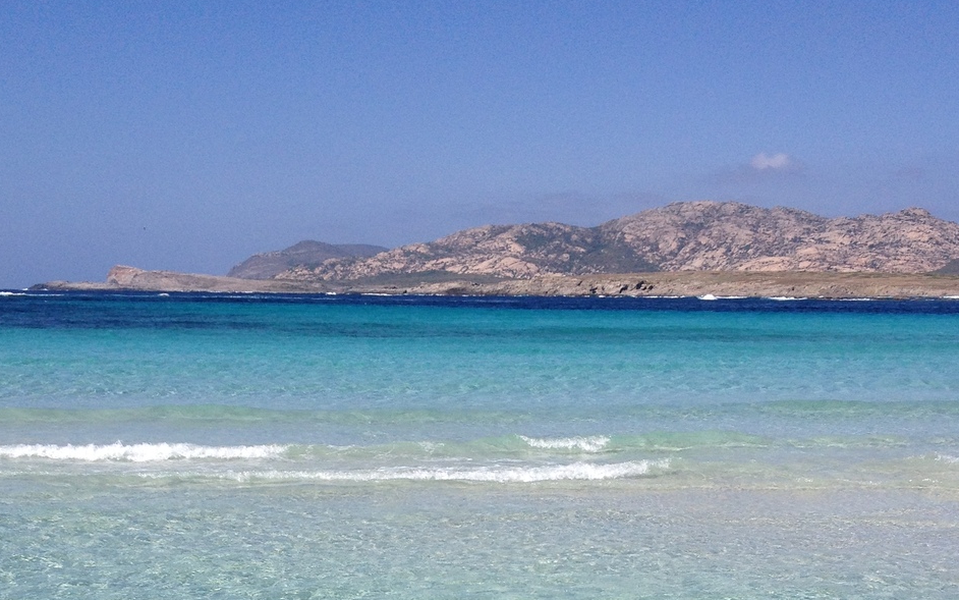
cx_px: 503
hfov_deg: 32.5
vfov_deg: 19.5
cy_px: 708
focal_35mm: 63
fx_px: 1647
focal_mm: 4.28
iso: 50
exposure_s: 1/2762
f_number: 2.4
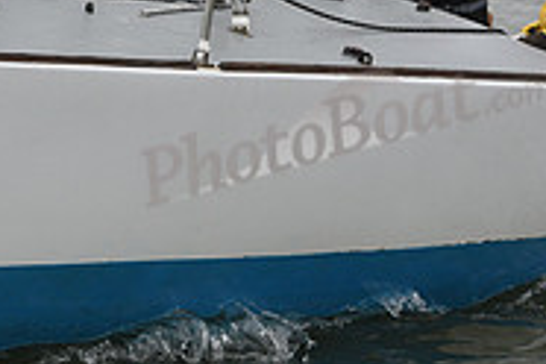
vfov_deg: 4.5
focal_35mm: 306
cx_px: -9
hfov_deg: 6.7
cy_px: 19
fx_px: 4641
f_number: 6.3
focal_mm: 98
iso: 400
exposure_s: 1/800
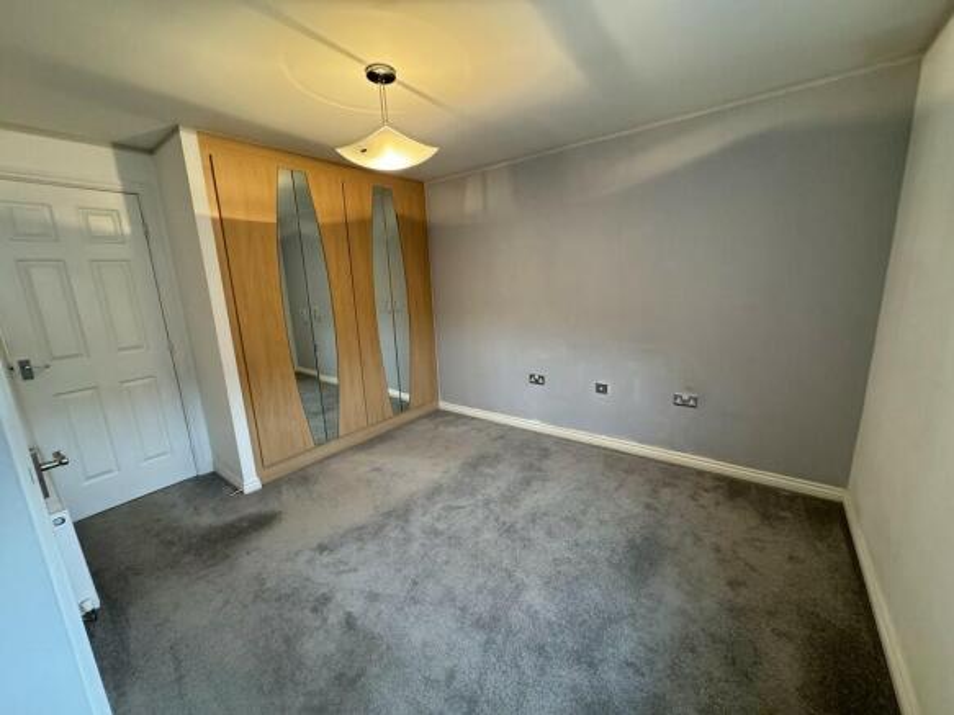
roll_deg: +3.3
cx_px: 477
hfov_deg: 102.1
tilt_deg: -11.0
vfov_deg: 85.7
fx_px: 386
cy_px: 358
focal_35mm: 14
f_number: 2.2
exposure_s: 1/100
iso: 320
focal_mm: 2.22
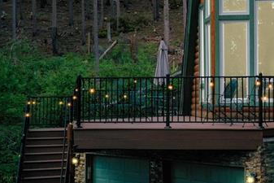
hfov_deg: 21.8
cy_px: 69
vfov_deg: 16.1
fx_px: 647
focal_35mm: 85
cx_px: 346
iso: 100
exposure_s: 1/30
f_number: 9
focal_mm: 10.3
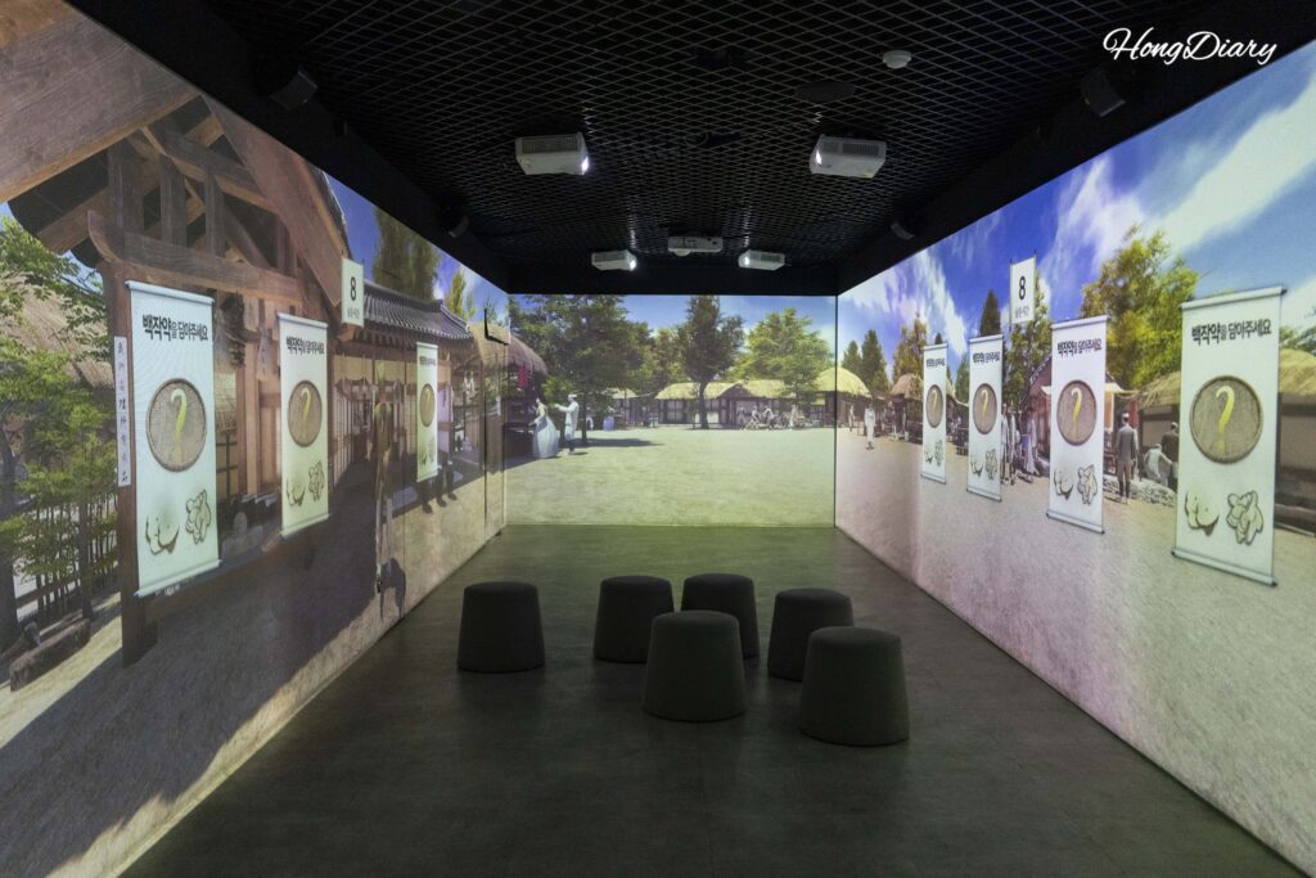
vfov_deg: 45.0
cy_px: 439
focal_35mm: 29
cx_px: 658
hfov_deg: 63.7
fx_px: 1060
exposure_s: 1/160
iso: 6400
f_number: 4
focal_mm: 29
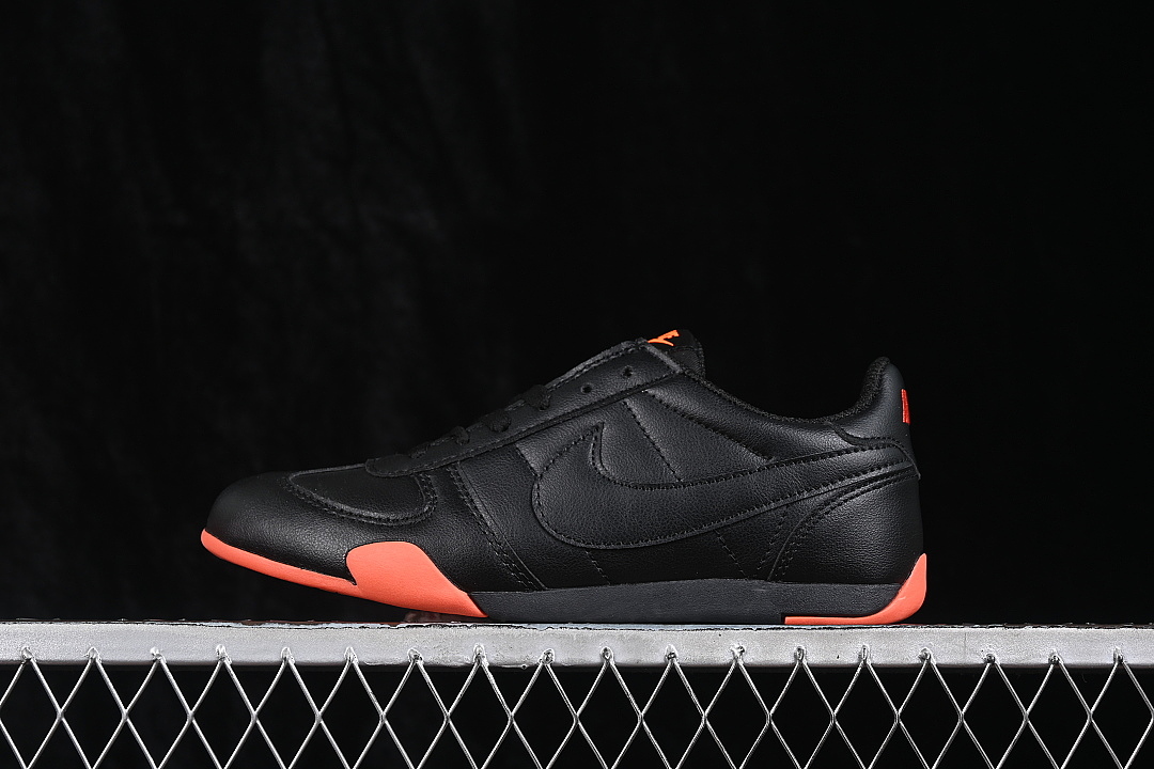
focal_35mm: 75
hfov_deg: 27.0
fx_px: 2404
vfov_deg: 18.2
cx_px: 577
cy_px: 384
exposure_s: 1/60
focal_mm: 50
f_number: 6.3
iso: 160
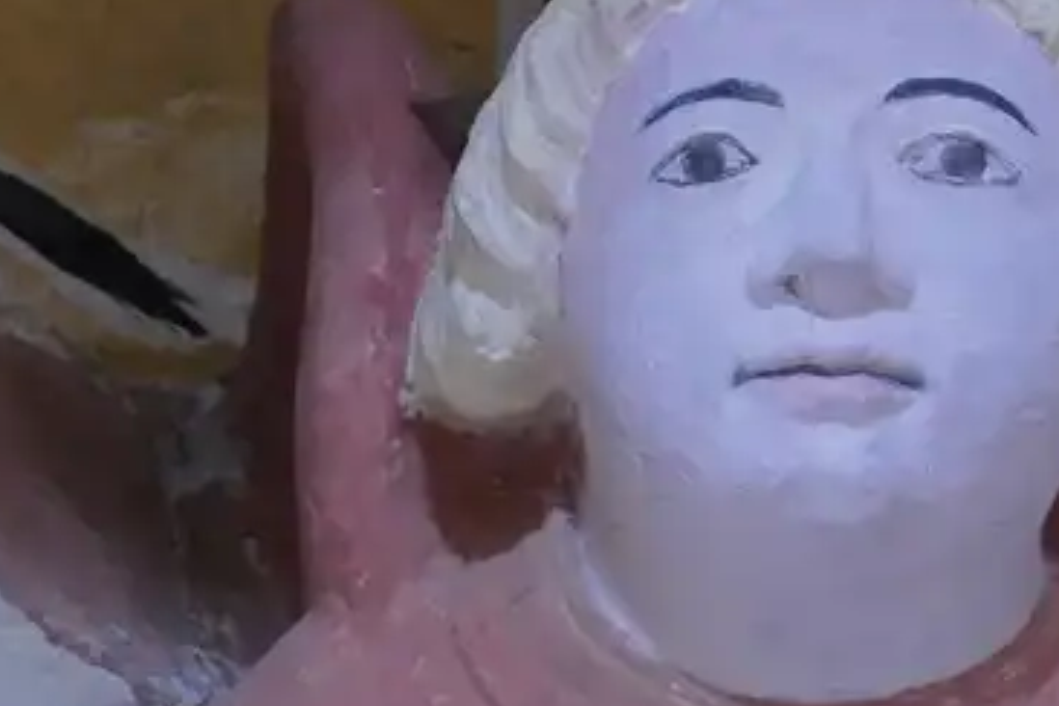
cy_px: 4
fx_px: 44210
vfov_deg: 0.9
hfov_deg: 1.4
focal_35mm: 1503
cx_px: 1120
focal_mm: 143.18
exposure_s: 1/6
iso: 800
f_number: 4
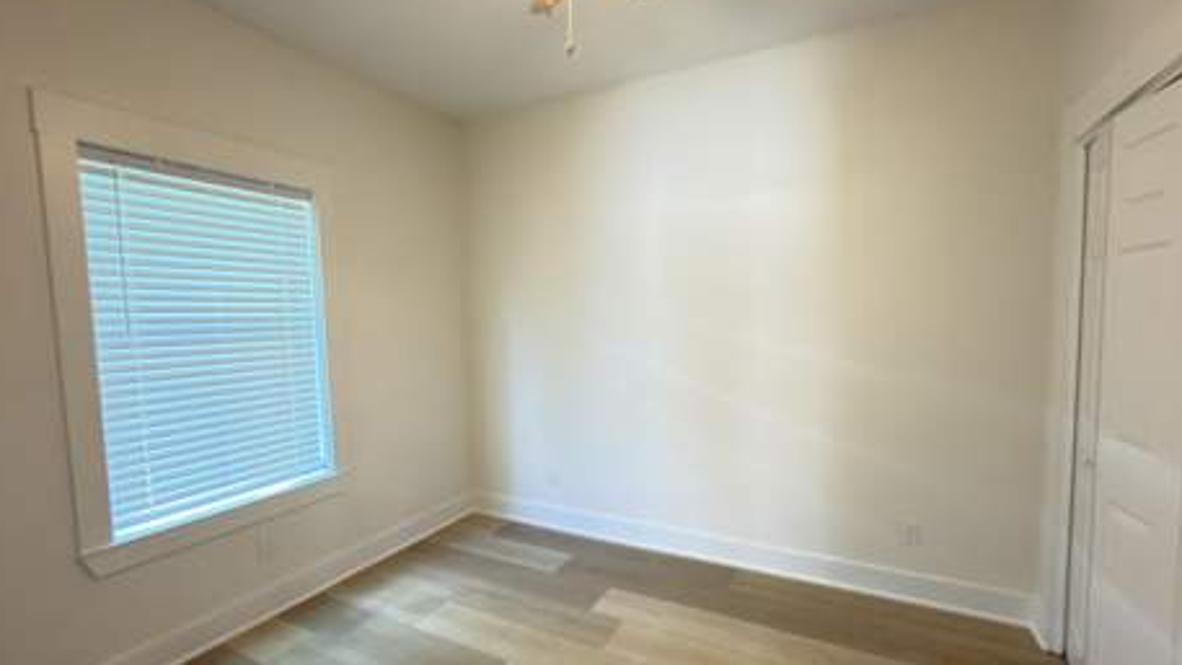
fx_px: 501
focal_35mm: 16
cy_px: 348
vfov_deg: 67.0
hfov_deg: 99.4
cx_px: 605
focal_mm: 2.22
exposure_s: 1/24
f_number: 2.2
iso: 320
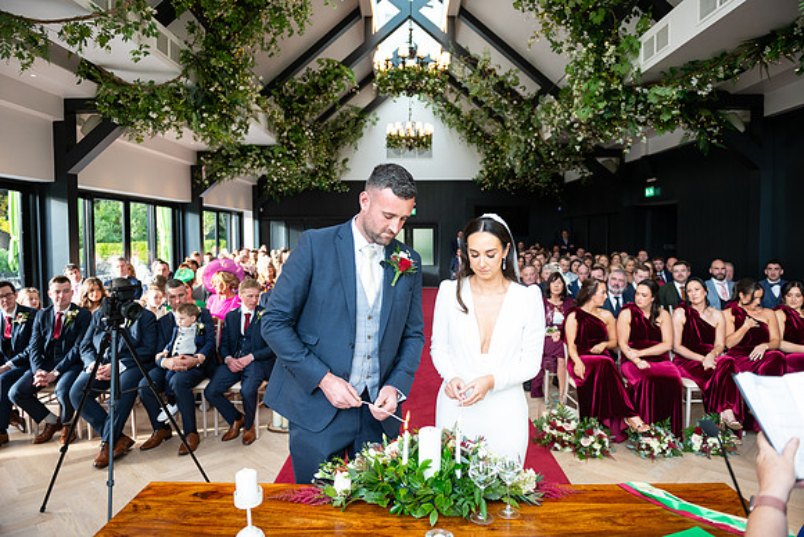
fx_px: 536
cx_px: 402
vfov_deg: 53.2
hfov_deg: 73.7
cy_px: 268
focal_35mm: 24
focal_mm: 24
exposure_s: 1/160
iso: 640
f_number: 3.5
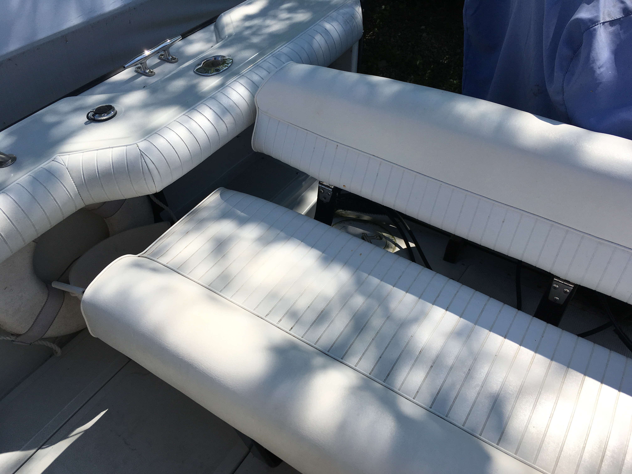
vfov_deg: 48.2
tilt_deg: -47.8
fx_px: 529
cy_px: 237
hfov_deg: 61.7
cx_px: 316
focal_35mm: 29
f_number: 2.2
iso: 25
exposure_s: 1/2262
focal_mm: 4.15
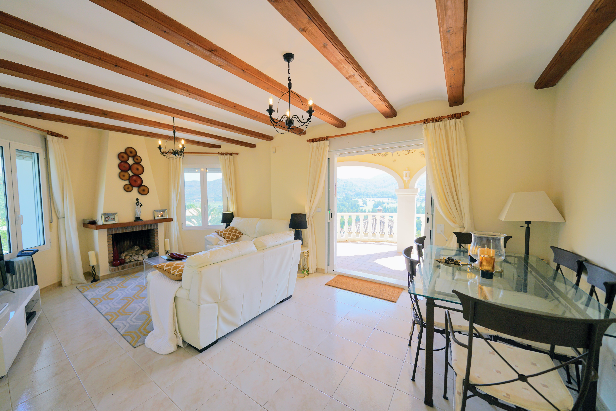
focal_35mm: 13
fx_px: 222
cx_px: 288
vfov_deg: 85.4
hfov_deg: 108.2
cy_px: 205
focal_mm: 12
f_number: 4
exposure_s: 1/160
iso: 160
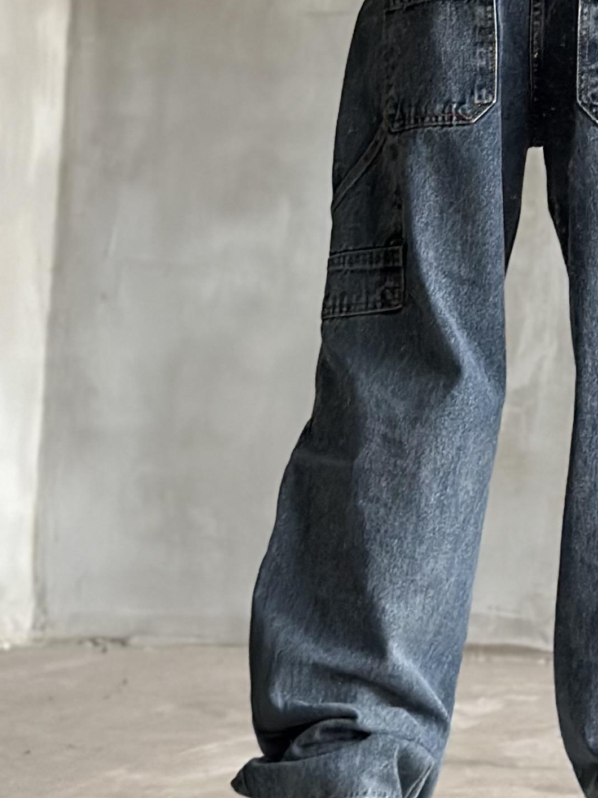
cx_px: 553
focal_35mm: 137
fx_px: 3155
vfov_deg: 14.0
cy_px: -142
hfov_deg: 10.8
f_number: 1.78
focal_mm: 6.86
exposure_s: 1/60
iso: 320
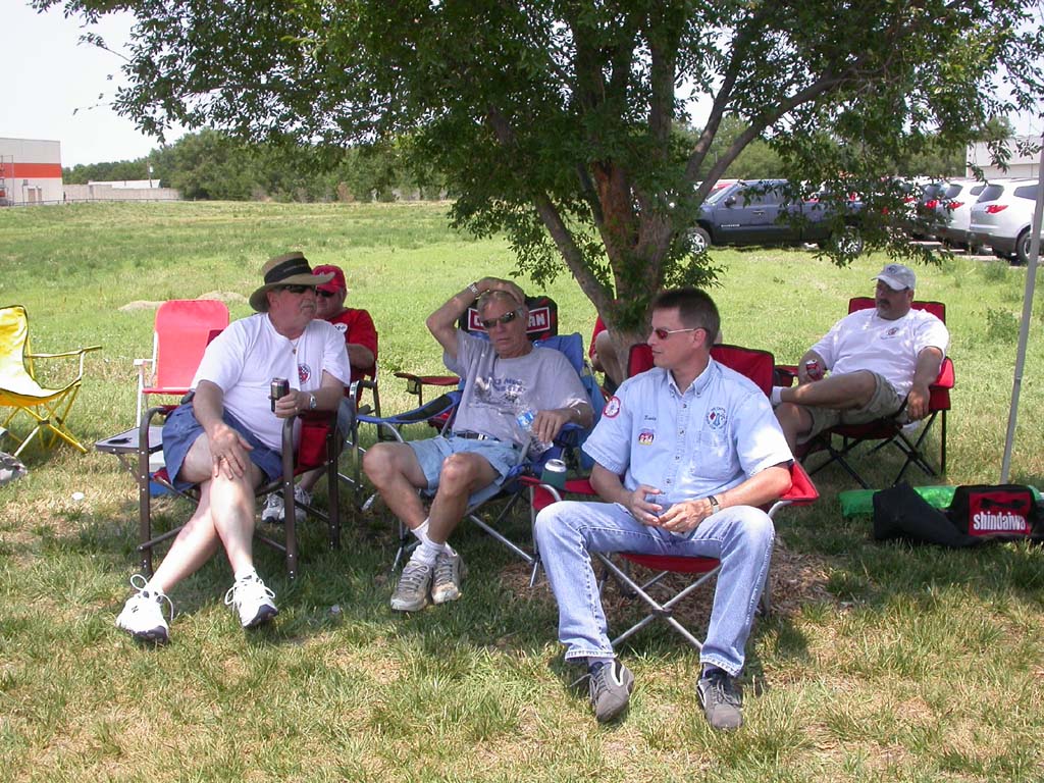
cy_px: 392
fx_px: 1146
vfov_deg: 37.7
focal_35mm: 38
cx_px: 522
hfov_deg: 49.0
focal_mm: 7.85
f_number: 6
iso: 100
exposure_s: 1/241
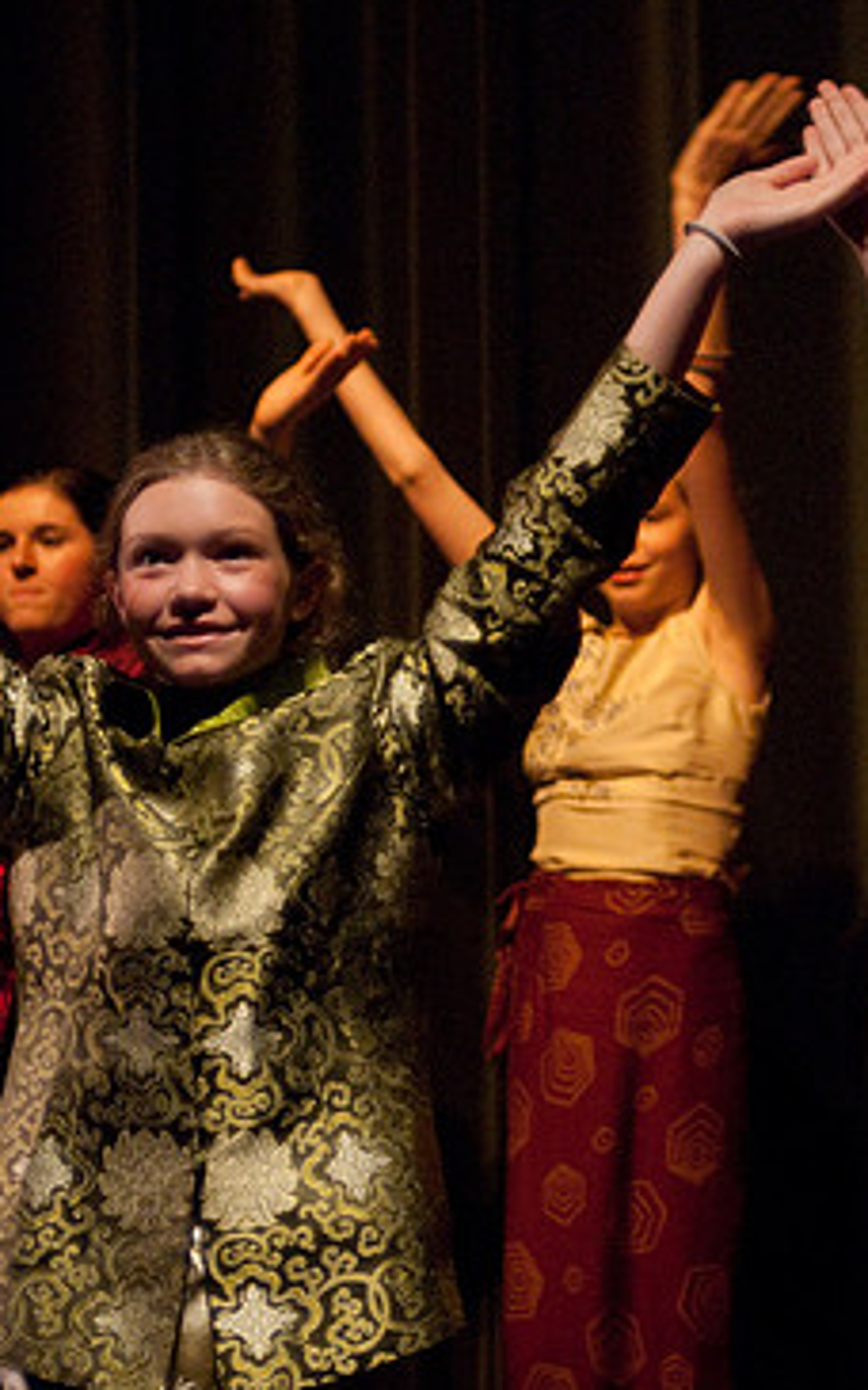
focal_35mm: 141
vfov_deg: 14.8
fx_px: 5339
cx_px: 822
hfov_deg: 9.2
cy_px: 682
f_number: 2.8
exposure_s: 1/80
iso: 800
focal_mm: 58
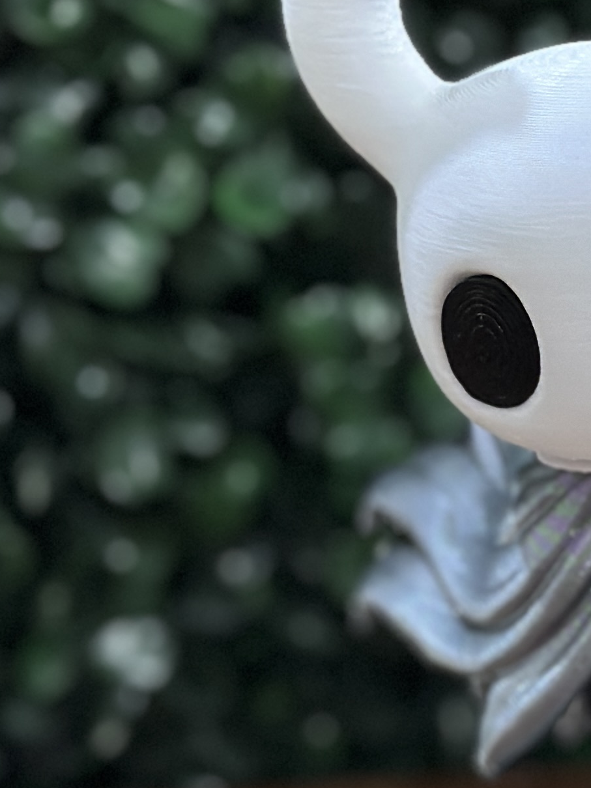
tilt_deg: -10.7
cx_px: 642
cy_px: 550
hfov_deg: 9.2
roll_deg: +1.1
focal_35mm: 160
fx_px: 3644
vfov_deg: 12.3
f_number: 1.78
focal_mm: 6.86
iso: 250
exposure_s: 1/33
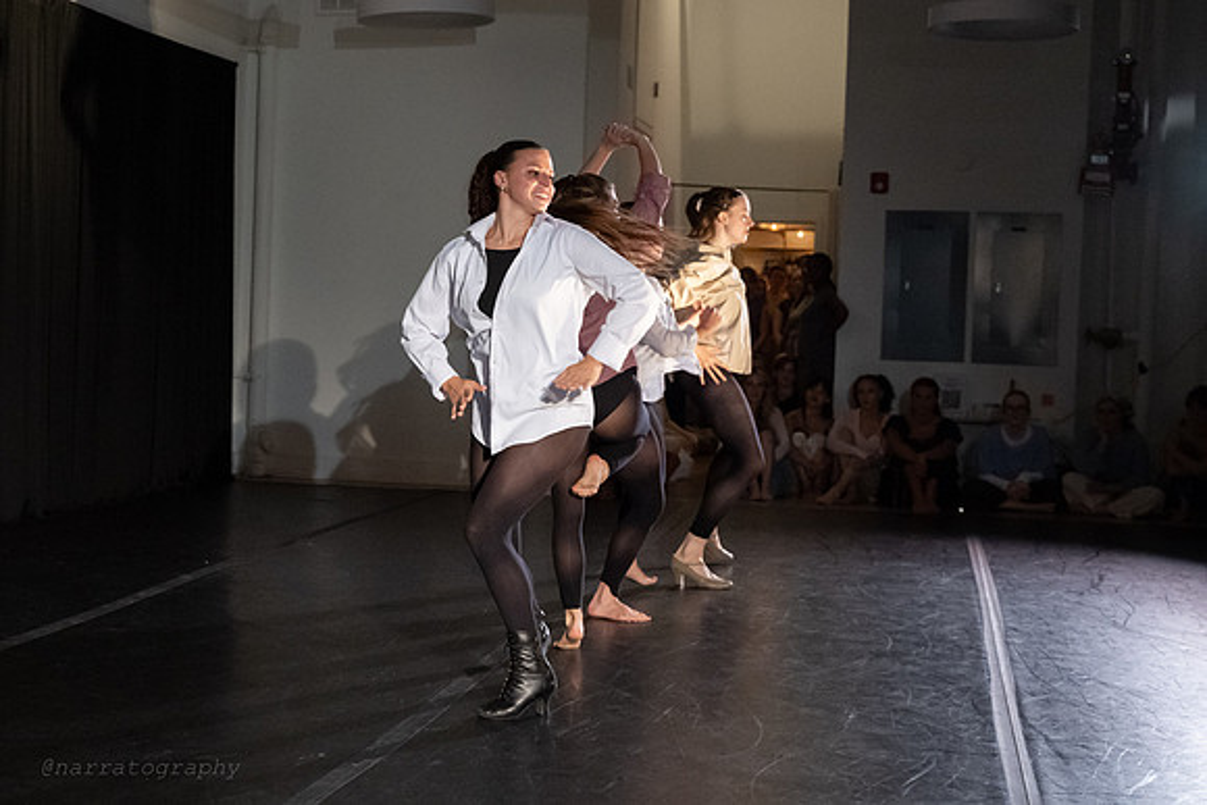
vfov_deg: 23.1
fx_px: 1968
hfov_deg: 34.0
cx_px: 486
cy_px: 386
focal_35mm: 59
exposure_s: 1/400
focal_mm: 48
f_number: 4
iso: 6400
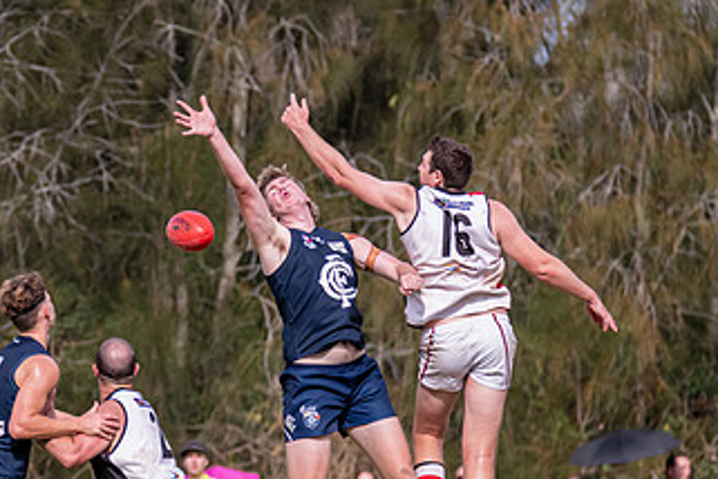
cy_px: 165
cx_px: 237
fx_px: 17809
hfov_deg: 2.3
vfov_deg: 1.5
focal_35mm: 893
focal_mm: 350
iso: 800
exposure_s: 1/2500
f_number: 6.3
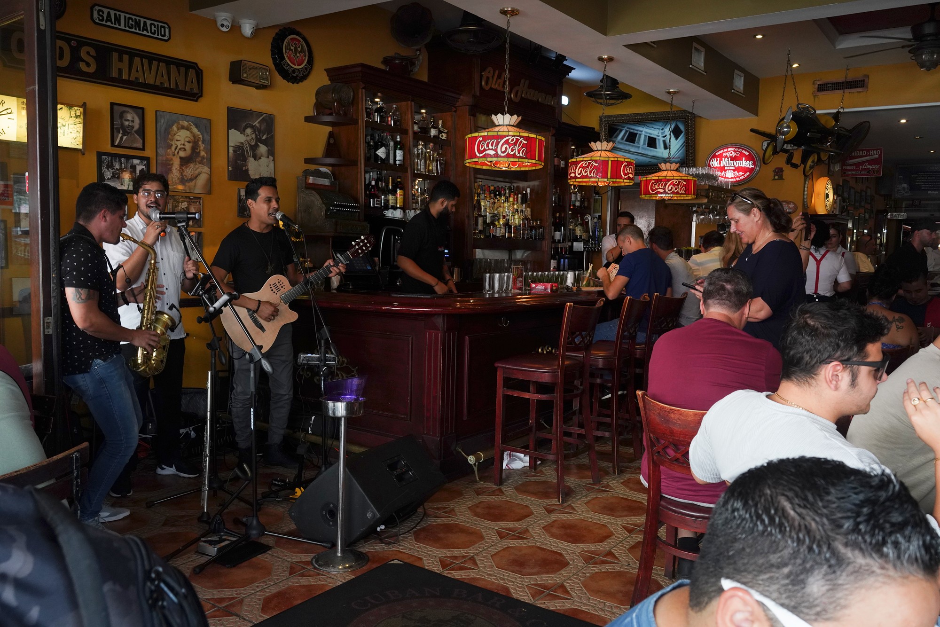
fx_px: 783
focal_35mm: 30
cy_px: 314
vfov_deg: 43.6
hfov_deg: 61.9
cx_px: 470
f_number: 10
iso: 1600
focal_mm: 30
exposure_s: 1/100
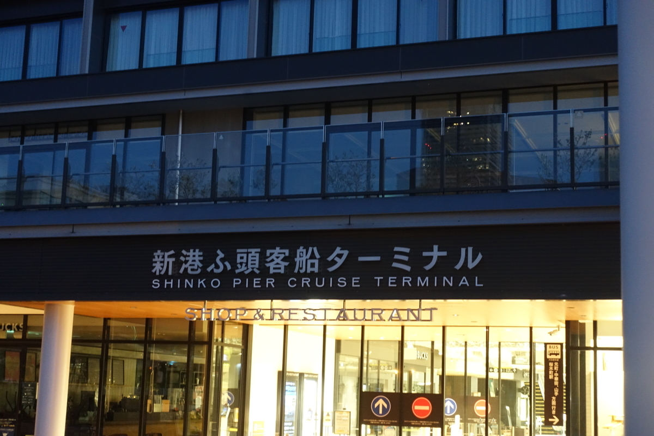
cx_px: 327
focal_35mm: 57
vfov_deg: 23.8
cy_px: 218
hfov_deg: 35.1
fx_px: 1035
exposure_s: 1/8
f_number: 2.8
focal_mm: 21.01
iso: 1250
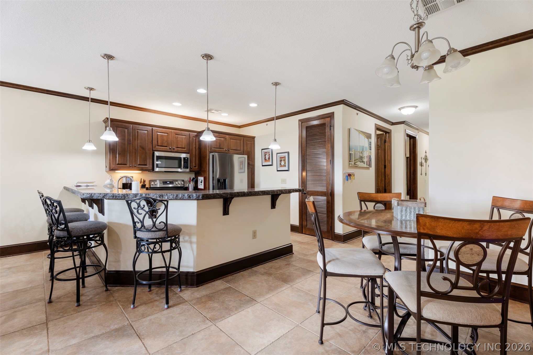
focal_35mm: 16
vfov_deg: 73.7
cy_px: 178
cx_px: 266
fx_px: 237
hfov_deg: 96.7
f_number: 8
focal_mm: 16
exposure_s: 1/1.25
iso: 200
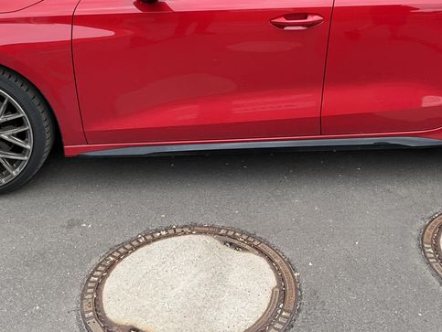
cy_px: 78
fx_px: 613
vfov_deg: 29.8
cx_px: 263
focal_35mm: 48
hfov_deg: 39.5
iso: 25
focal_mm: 3
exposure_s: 1/406
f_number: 1.8
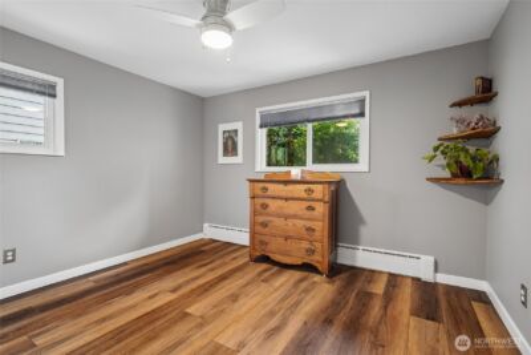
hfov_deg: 96.7
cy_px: 178
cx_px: 266
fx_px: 236
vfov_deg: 73.8
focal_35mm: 16
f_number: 8
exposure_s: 1/10
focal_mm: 16
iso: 1600
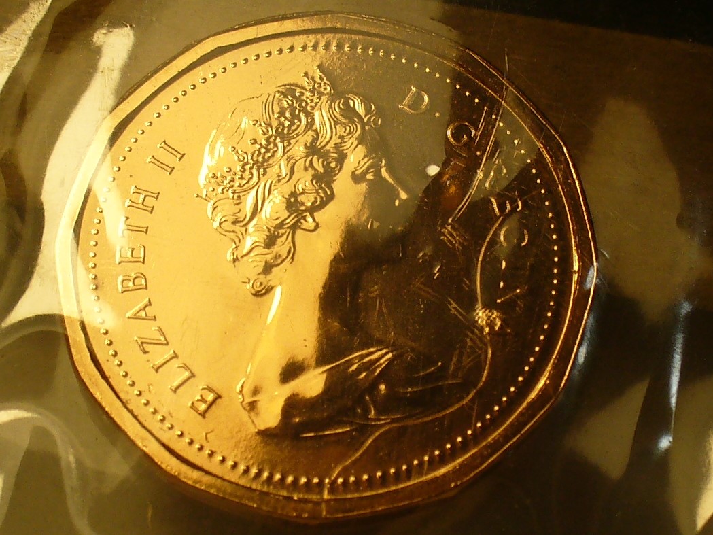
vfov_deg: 38.7
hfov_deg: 50.1
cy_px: 268
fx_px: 762
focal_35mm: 37
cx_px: 356
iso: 80
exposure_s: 1/125
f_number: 5.6
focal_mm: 6.1
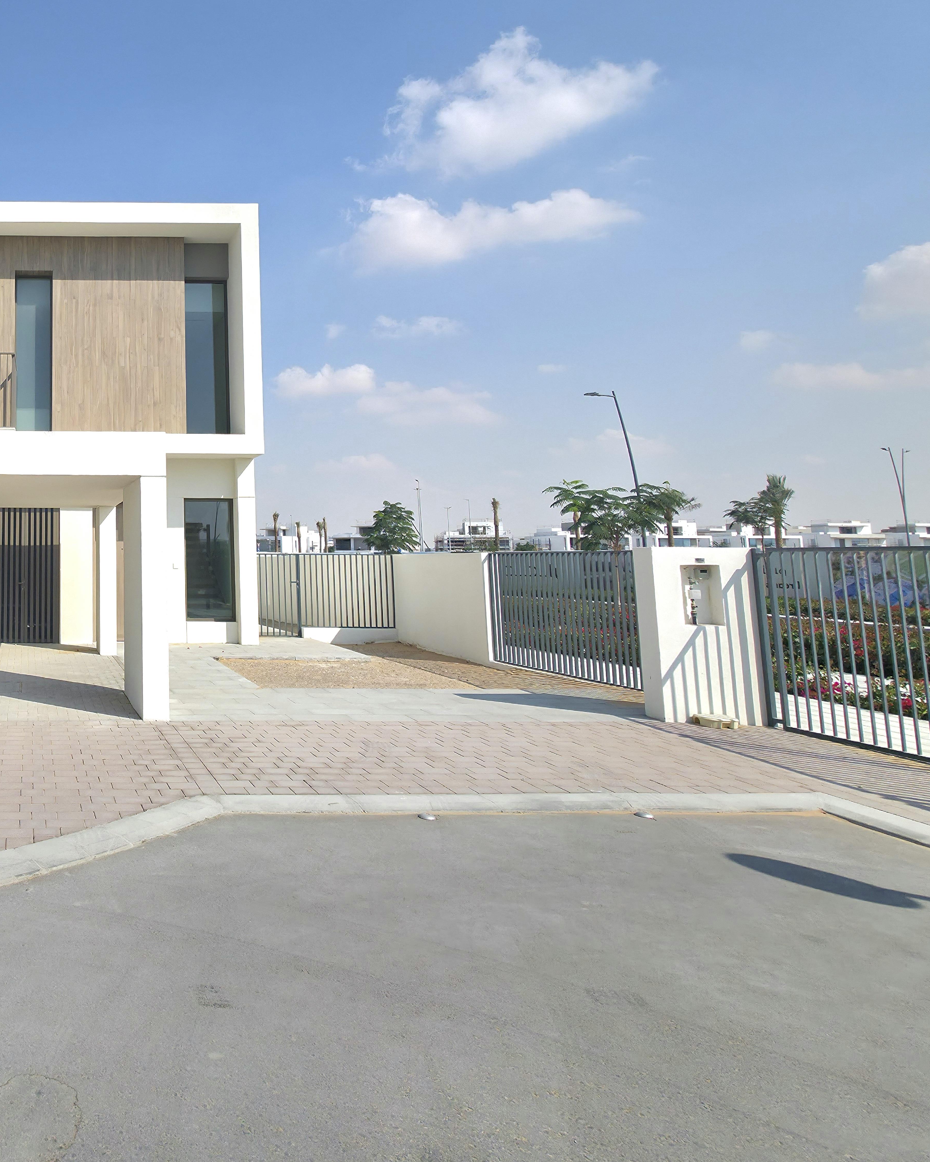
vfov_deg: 71.8
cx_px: 48
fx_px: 791
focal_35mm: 23
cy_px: 459
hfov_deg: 51.6
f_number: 1.9
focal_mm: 2.2
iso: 20
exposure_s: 1/2500
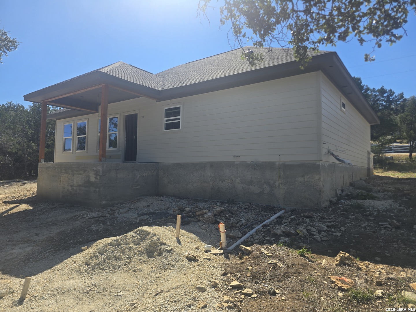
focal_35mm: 23
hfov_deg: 73.9
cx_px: 208
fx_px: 276
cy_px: 156
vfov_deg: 58.9
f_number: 1.7
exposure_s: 1/781
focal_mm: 6.3
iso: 12
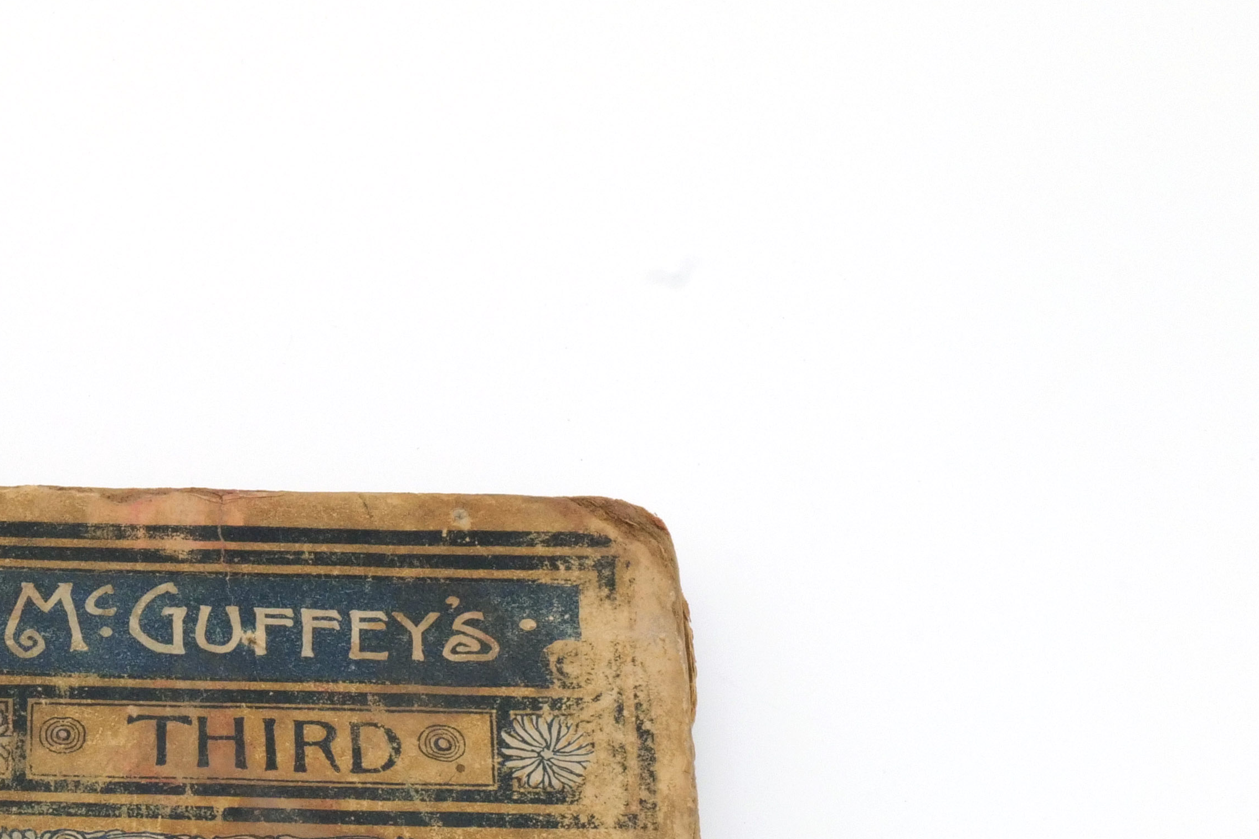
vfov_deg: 10.2
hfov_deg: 15.4
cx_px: 210
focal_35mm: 132
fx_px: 4616
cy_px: 1069
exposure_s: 1/80
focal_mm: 50
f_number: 22
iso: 2000
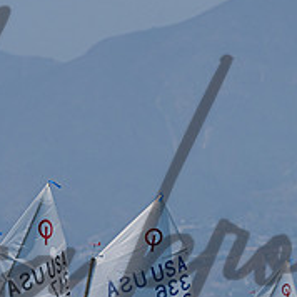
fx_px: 11318
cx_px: 134
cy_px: 287
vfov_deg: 1.5
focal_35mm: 1166
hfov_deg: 1.5
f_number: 8
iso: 250
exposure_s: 1/1250
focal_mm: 310
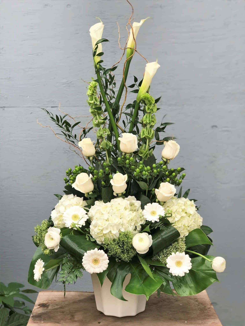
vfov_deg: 33.8
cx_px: 122
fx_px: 538
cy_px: 163
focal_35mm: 57
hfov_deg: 25.7
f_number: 2.8
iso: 20
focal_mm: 6.6
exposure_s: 1/120
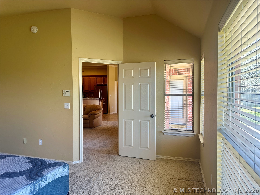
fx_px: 180
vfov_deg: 56.8
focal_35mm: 24
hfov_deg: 71.6
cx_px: 130
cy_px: 98
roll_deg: -0.2
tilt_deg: -1.7
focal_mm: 6.86
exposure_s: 1/120
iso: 80
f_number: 1.78
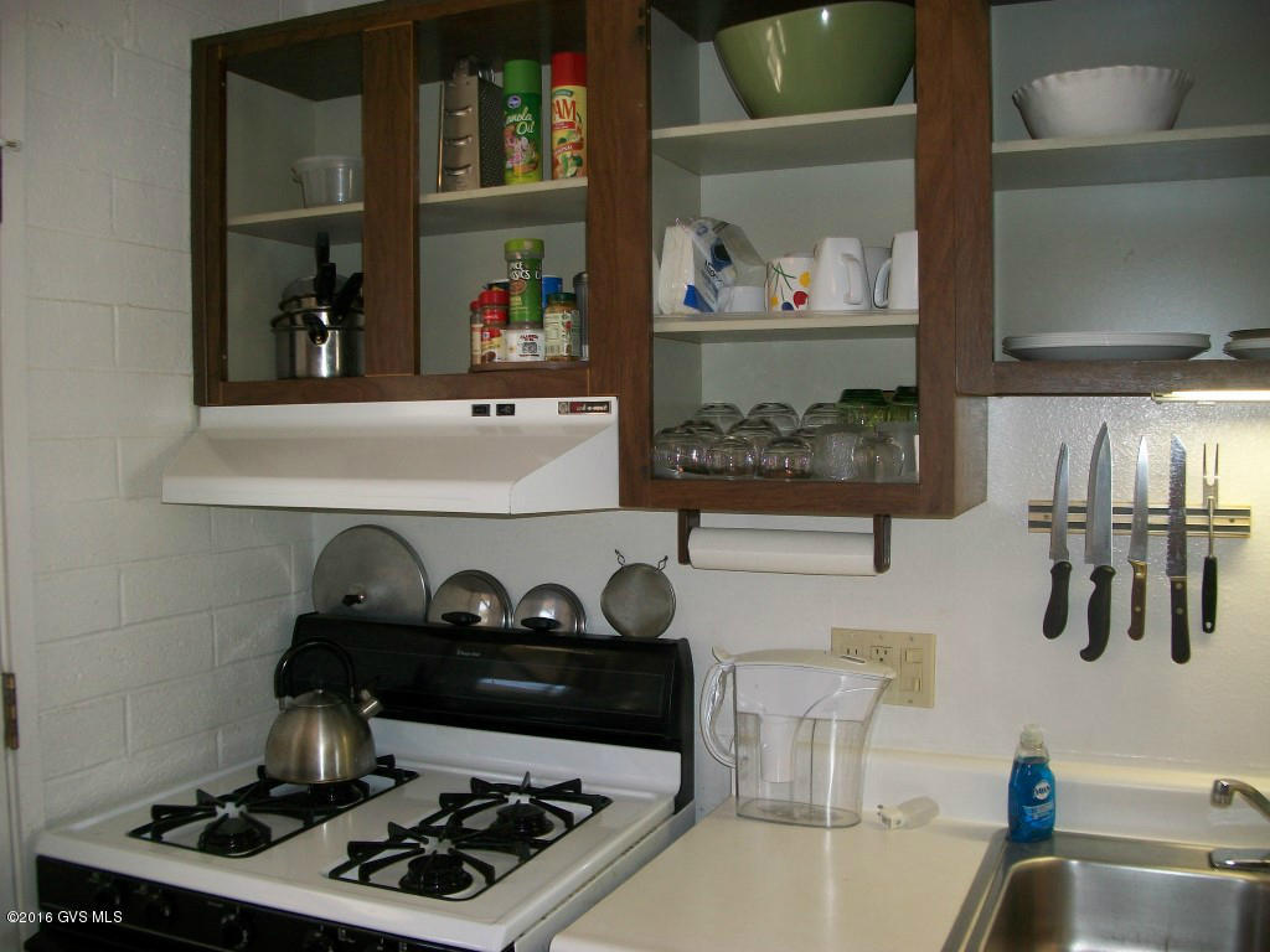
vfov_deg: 44.2
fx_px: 1174
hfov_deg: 56.8
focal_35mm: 32
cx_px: 635
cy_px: 476
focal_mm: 5.7
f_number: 2.9
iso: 80
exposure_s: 1/30
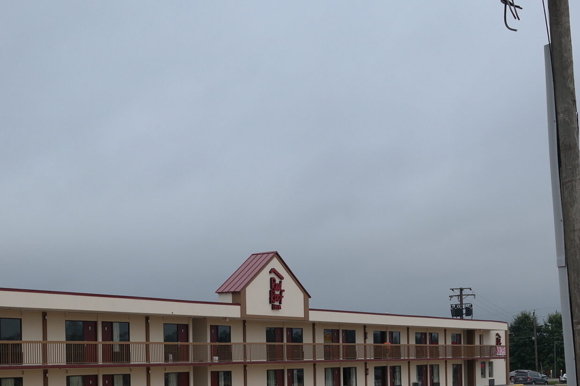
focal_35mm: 62
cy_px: 344
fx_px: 999
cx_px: 191
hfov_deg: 32.1
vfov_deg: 21.4
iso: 100
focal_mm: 20
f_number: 6.3
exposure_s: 1/320
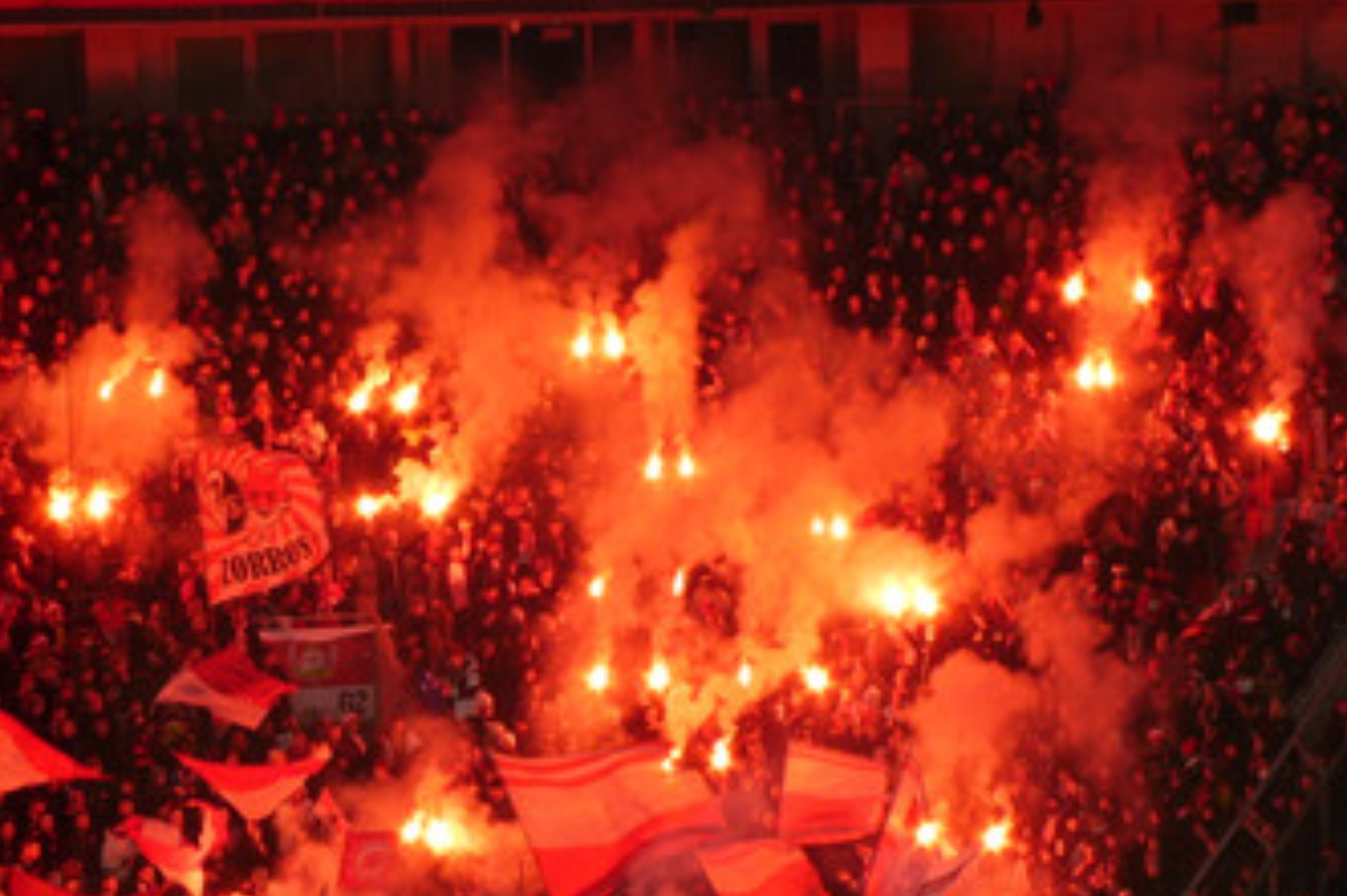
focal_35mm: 271
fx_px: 10134
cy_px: 596
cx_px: 564
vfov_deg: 5.1
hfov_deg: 7.6
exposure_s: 1/80
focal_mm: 24.2
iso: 100
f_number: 5.3
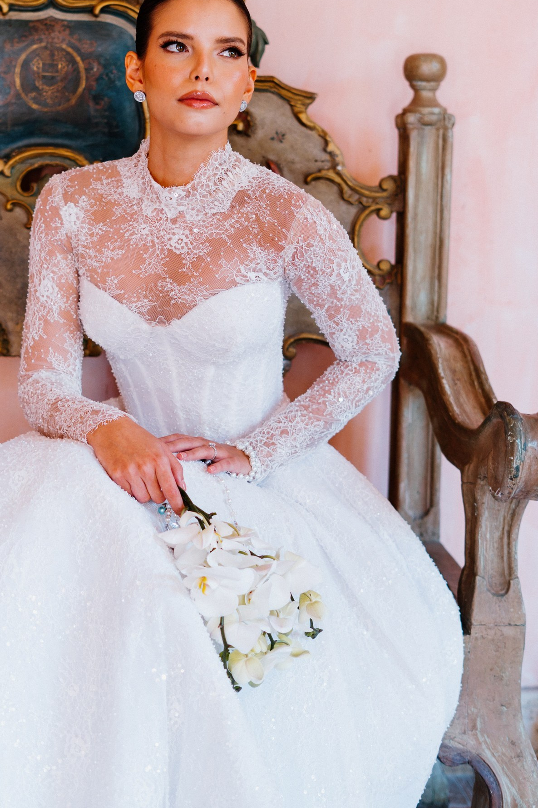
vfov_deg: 28.0
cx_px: 169
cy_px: 299
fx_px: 1614
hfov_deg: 18.9
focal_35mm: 72
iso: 200
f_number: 2.5
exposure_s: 1/100
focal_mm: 50
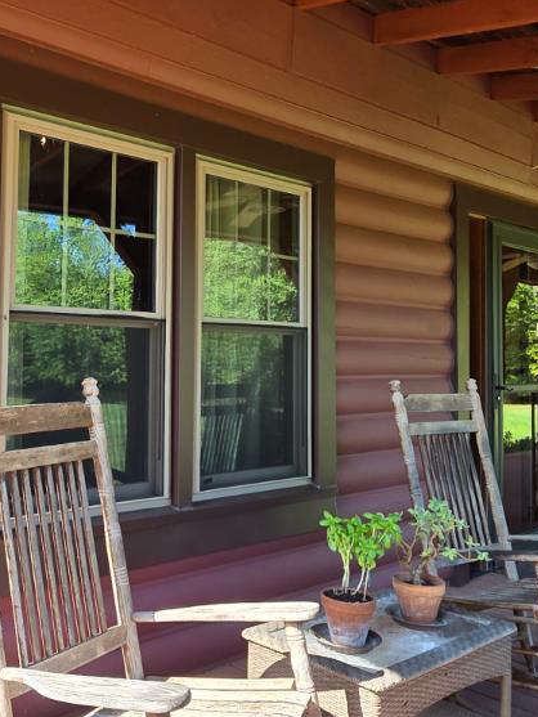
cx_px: 139
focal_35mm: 35
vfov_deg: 52.5
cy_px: 311
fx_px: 725
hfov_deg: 39.7
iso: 40
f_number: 1.9
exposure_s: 1/239
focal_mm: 2.2
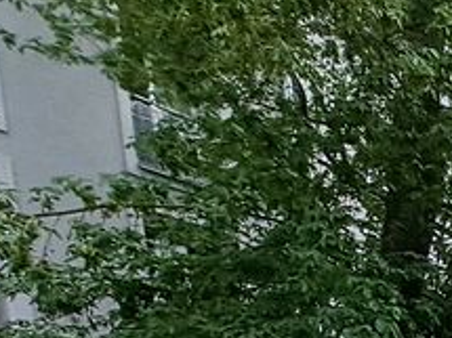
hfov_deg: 18.8
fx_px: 809
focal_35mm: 62
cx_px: 912
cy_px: 556
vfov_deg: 19.4
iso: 40
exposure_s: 1/1672
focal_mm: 1.42
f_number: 2.2
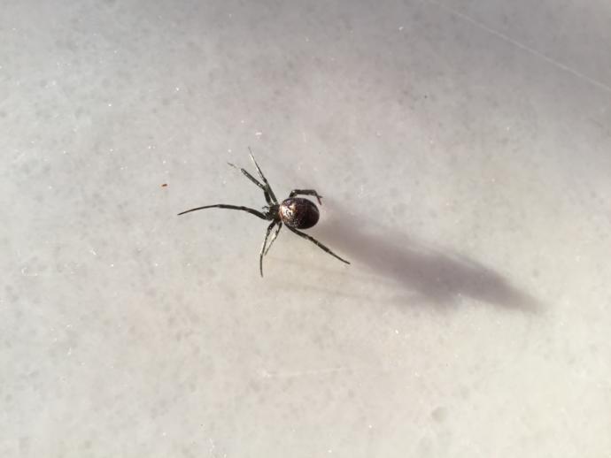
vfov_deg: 45.5
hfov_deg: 58.3
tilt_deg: -66.9
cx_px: 306
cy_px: 229
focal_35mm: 31
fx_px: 547
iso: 25
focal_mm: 3.3
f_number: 2.4
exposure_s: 1/204
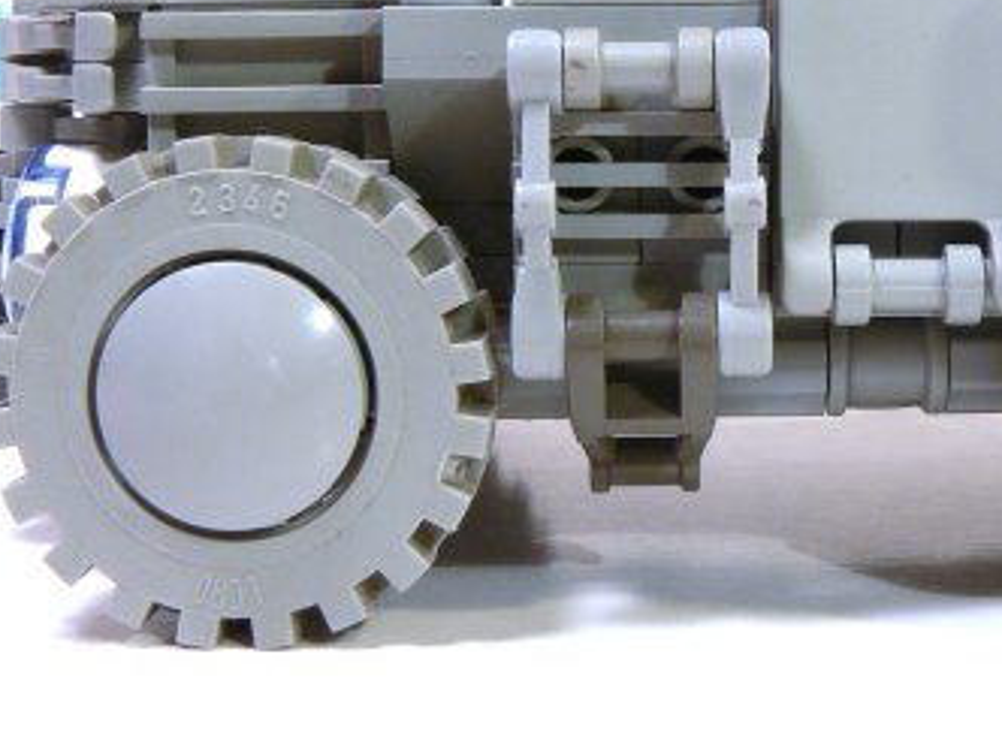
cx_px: 857
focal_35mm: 74
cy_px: 100
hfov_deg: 25.7
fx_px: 2142
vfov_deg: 19.6
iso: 80
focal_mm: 8.6
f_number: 8
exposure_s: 1/5
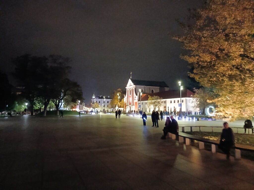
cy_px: 95
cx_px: 127
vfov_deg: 51.4
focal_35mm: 27
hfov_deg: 65.3
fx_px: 198
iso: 1600
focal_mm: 3.98
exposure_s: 1/11.1
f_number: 1.8
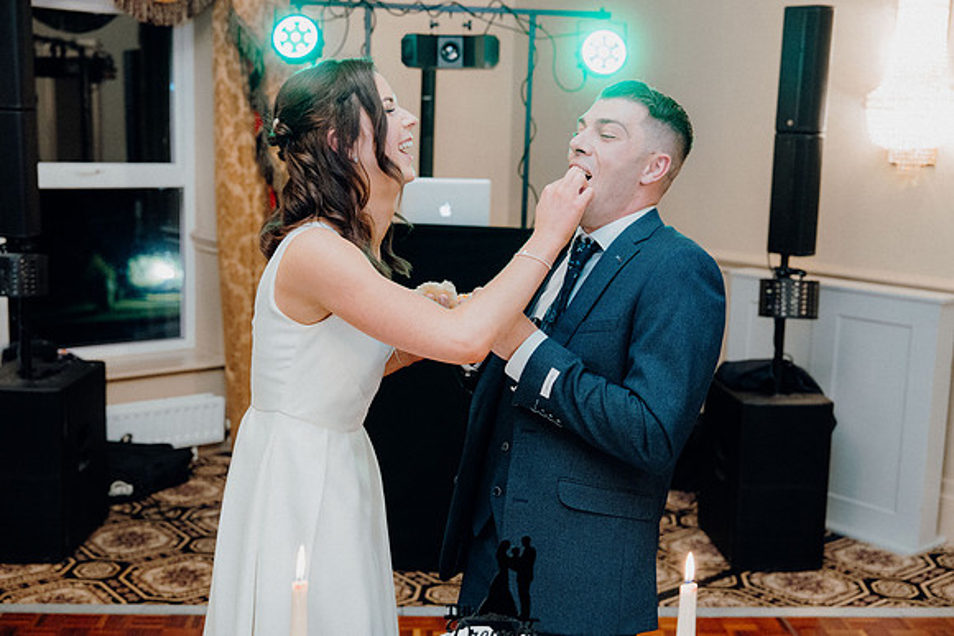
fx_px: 1140
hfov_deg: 45.4
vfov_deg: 31.2
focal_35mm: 43
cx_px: 477
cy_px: 318
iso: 3200
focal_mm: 43
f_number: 3.5
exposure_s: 1/160
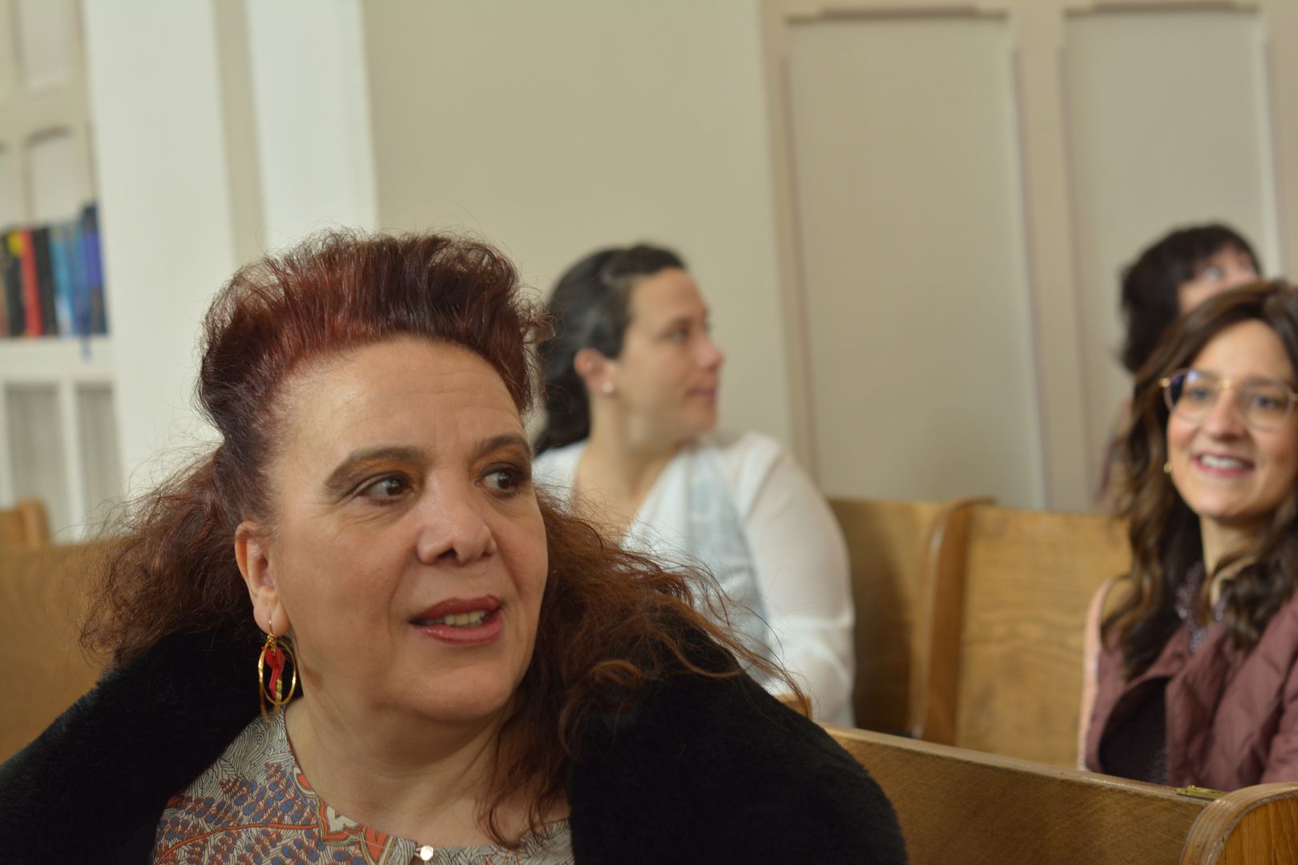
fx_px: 2704
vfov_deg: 18.2
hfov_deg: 27.0
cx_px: 649
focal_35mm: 75
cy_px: 432
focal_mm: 50
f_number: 4
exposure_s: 1/60
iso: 400
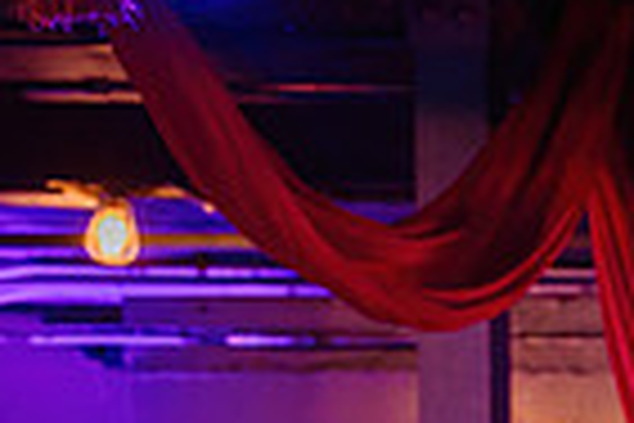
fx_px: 2008
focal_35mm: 114
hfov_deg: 15.4
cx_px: 1151
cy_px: 686
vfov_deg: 11.4
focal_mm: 27.5
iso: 1600
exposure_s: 1/50
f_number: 4
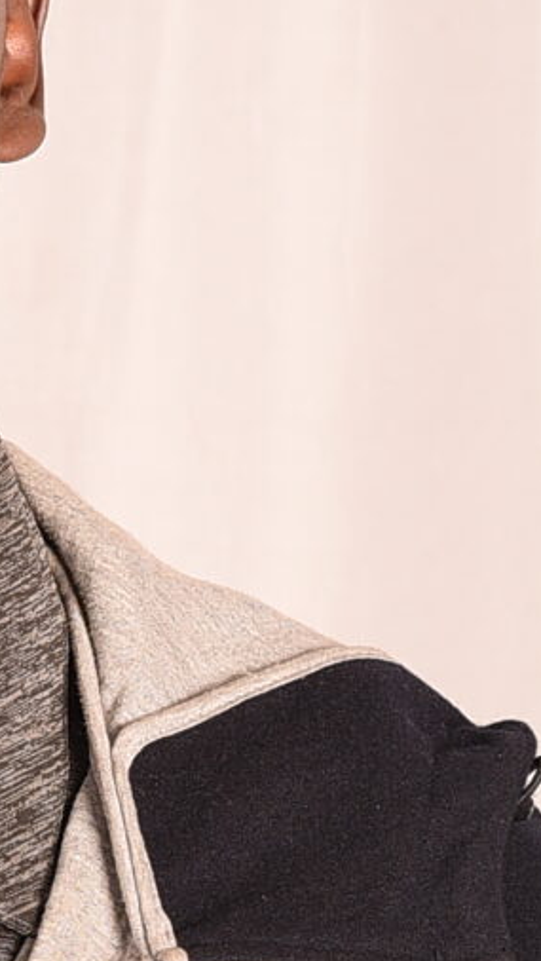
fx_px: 6751
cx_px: -365
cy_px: 1134
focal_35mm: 265
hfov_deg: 4.5
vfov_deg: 8.1
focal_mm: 50
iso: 100
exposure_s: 1/200
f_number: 5.6
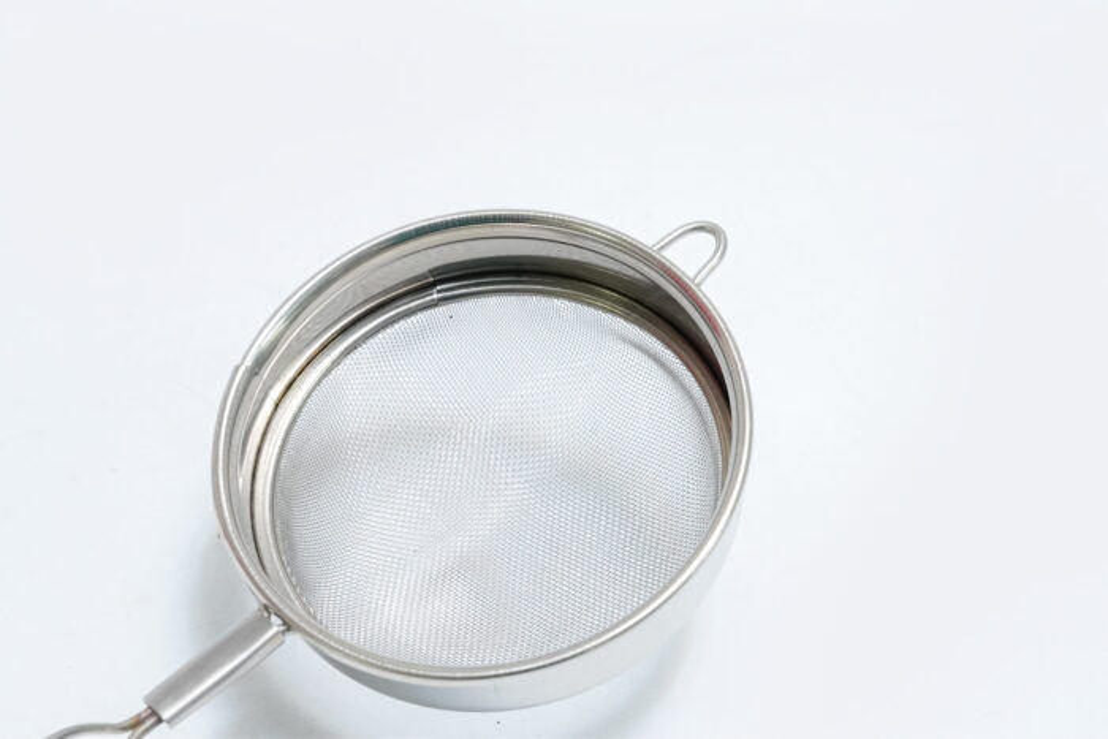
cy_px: 370
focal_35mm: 90
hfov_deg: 22.6
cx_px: 554
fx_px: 2770
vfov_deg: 15.2
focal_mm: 60
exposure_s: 1/125
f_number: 10
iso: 3200
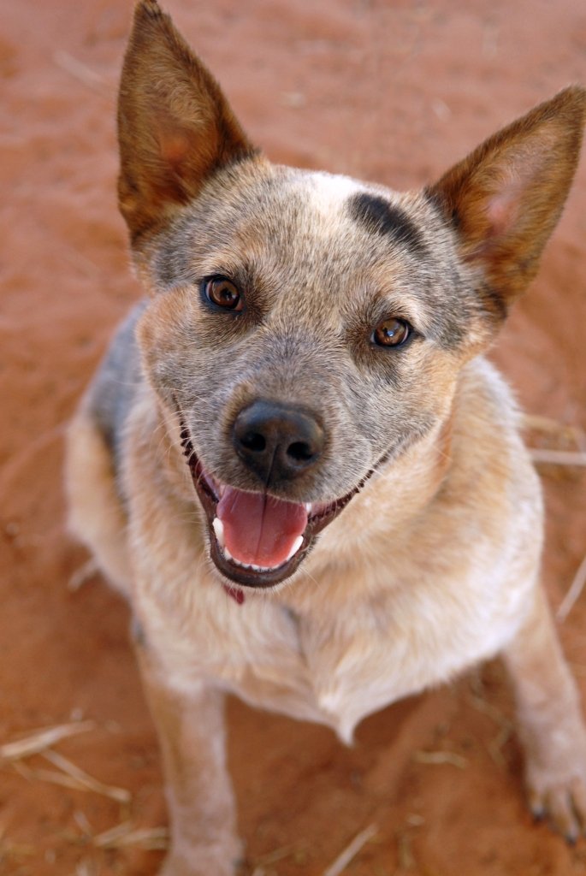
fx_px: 2009
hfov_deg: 16.6
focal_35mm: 82
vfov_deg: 24.6
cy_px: 438
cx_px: 293
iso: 400
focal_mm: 55
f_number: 4.5
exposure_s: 1/640
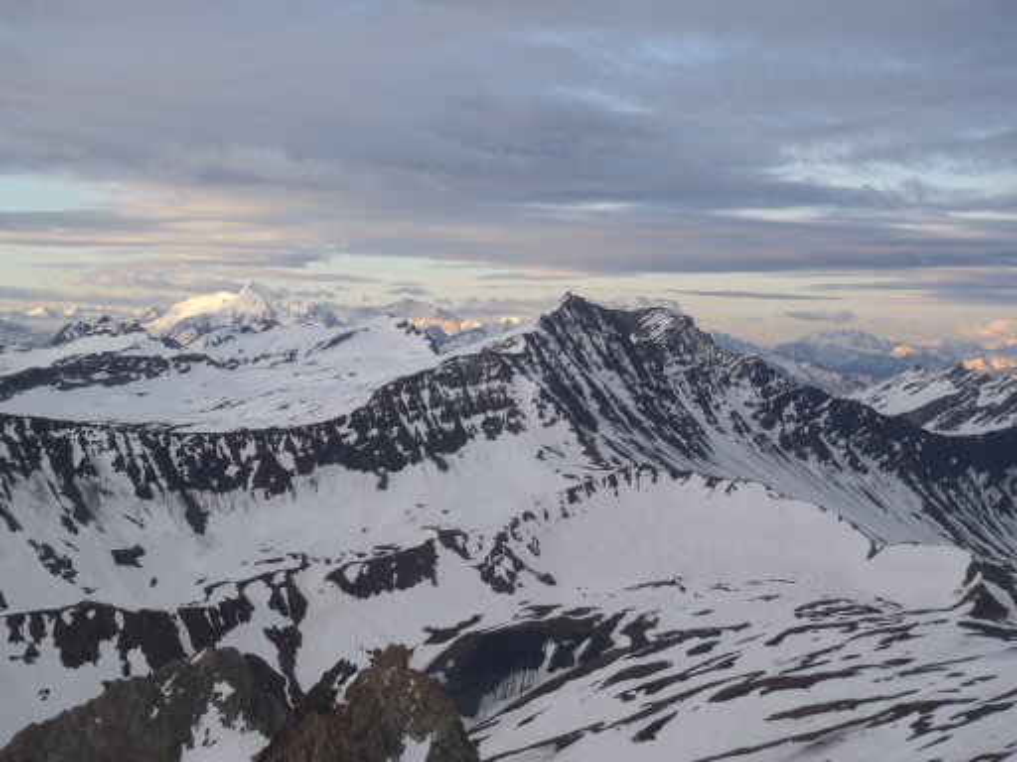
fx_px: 1440
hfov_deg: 38.9
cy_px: 381
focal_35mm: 49
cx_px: 508
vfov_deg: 29.7
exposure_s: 1/80
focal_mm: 8.8
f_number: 4.9
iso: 80
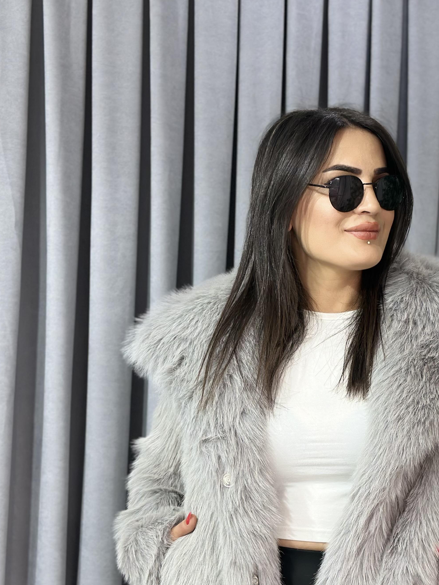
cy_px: 429
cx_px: 310
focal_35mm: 73
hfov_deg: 20.1
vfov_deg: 26.4
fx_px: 1234
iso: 125
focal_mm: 6.86
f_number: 1.78
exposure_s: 1/100
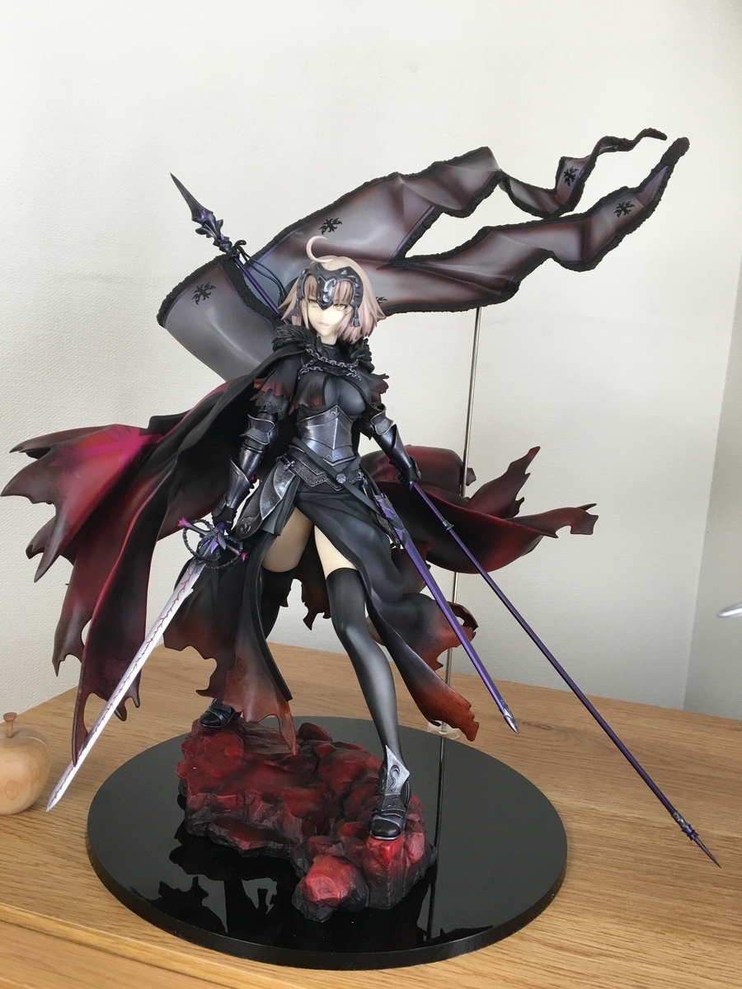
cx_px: 371
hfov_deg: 48.2
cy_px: 494
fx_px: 829
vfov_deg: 61.7
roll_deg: -4.5
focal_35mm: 29
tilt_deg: -4.5
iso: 32
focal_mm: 4.15
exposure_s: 1/30
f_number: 2.2
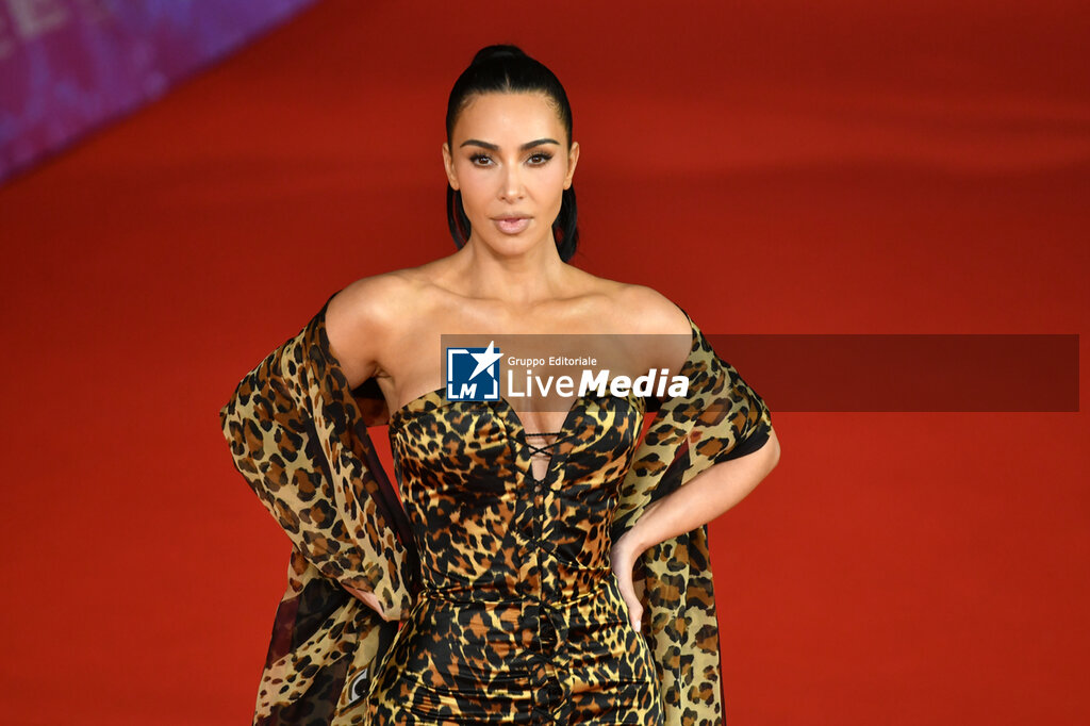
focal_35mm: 200
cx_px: 545
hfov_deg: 10.3
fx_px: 6053
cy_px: 363
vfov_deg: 6.9
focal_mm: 200
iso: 1600
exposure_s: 1/400
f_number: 4.5
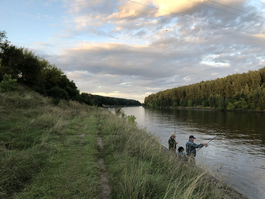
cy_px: 100
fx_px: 214
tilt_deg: +1.4
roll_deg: +3.0
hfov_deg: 63.4
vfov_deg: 49.7
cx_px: 132
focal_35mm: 28
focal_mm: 4
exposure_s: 1/171
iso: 20
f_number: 1.8
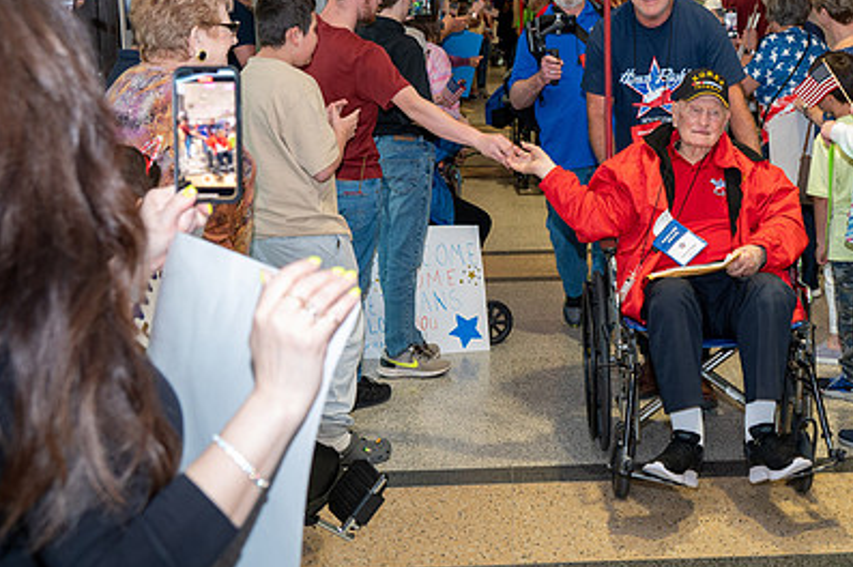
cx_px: 617
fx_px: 1278
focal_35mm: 54
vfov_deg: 25.0
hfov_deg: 36.2
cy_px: 230
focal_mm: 37
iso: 1100
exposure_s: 1/40
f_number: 5
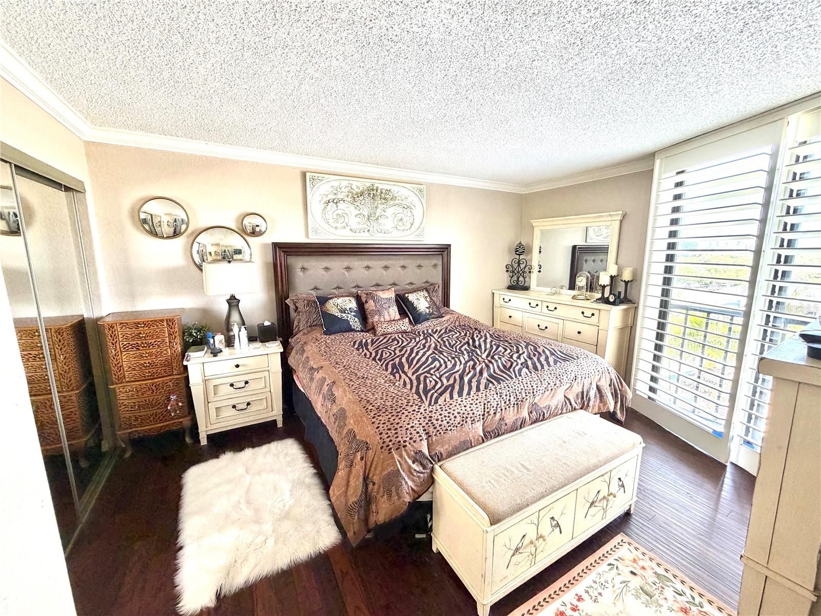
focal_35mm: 14
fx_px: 332
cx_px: 410
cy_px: 308
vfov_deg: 85.7
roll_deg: +0.4
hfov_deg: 102.1
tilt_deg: -10.6
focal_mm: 2.22
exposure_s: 1/60
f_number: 2.2
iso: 200
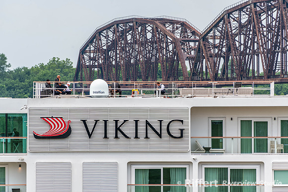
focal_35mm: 306
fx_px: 2446
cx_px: 144
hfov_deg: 6.7
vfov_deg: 4.5
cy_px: 96
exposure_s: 1/160
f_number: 8
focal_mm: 300
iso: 64
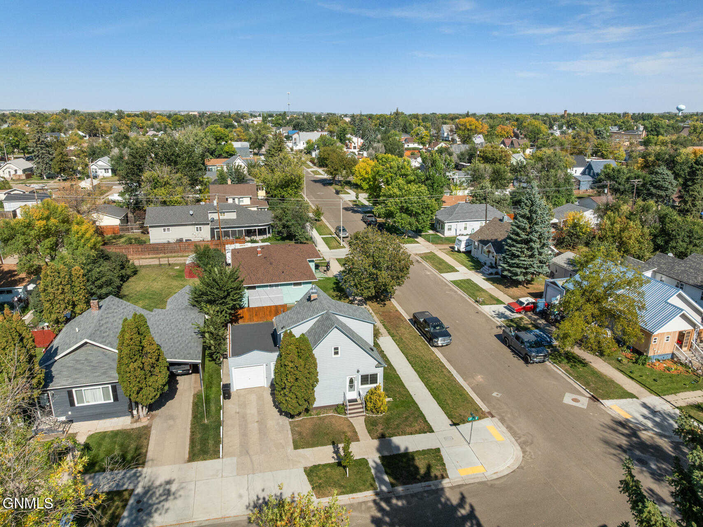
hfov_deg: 71.6
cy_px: 264
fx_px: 487
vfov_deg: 56.8
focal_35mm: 24
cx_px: 352
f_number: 6.3
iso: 200
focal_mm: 12.29
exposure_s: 1/400
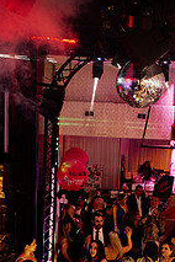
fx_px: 540
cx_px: 99
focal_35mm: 74
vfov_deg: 26.5
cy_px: 234
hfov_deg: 18.4
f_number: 2.5
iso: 2000
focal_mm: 35
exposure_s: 1/200
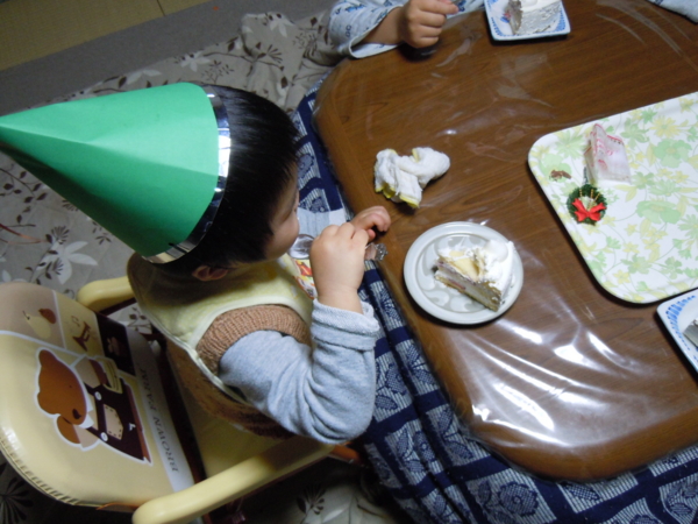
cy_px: 262
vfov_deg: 46.8
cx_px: 349
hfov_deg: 60.0
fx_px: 605
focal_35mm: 30
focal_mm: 5.4
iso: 400
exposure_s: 1/50
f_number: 3.5
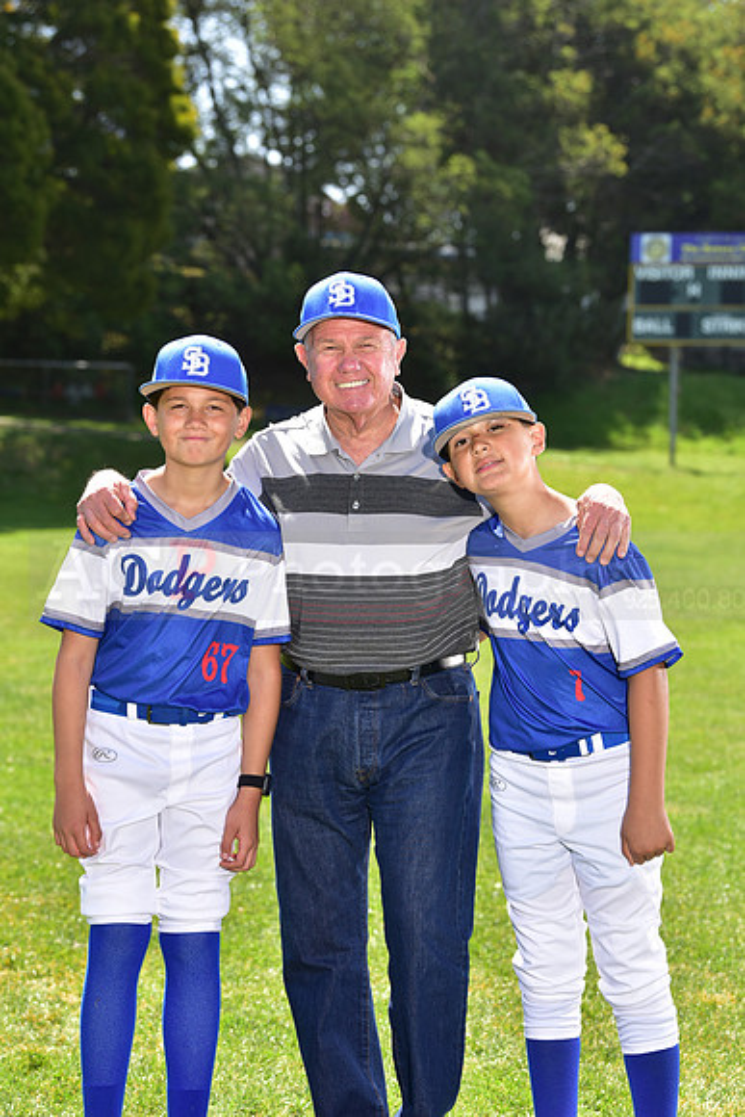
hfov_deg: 13.7
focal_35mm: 100
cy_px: 558
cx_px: 372
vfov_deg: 20.4
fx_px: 3102
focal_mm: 100
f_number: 5.6
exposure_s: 1/200
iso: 100
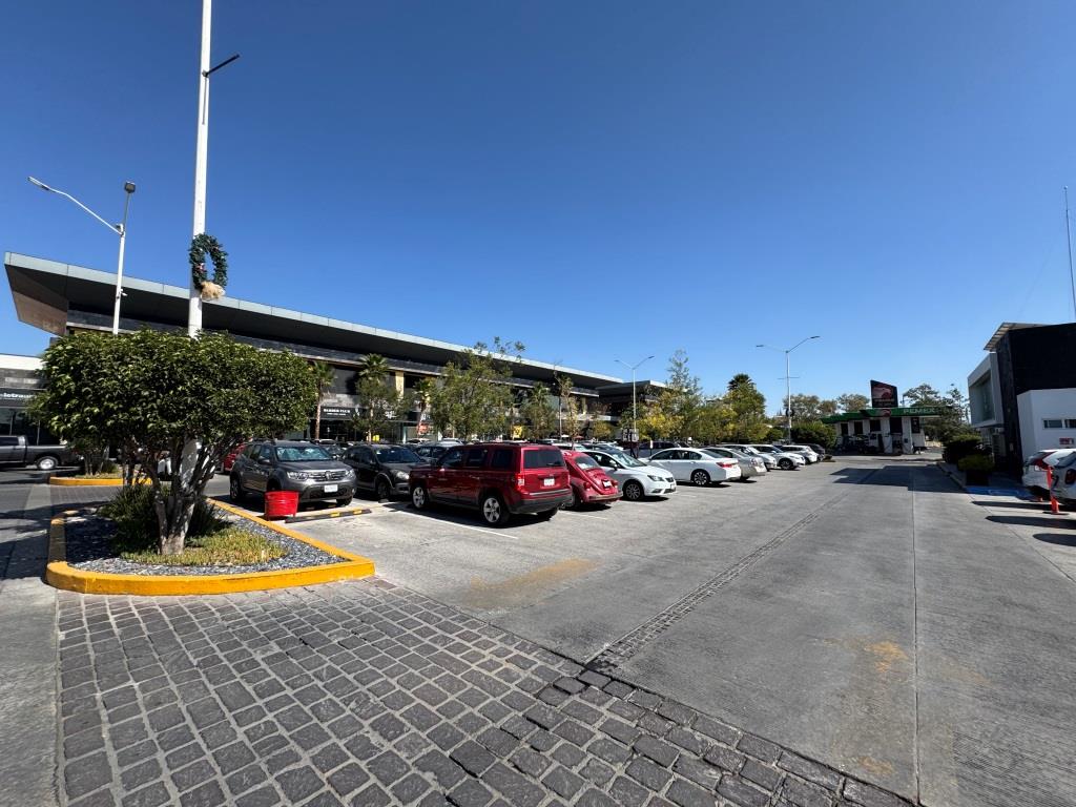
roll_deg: +0.3
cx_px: 538
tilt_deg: +5.7
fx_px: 435
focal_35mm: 14
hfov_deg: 102.1
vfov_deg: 85.7
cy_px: 404
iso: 40
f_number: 2.2
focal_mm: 2.22
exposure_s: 1/1832
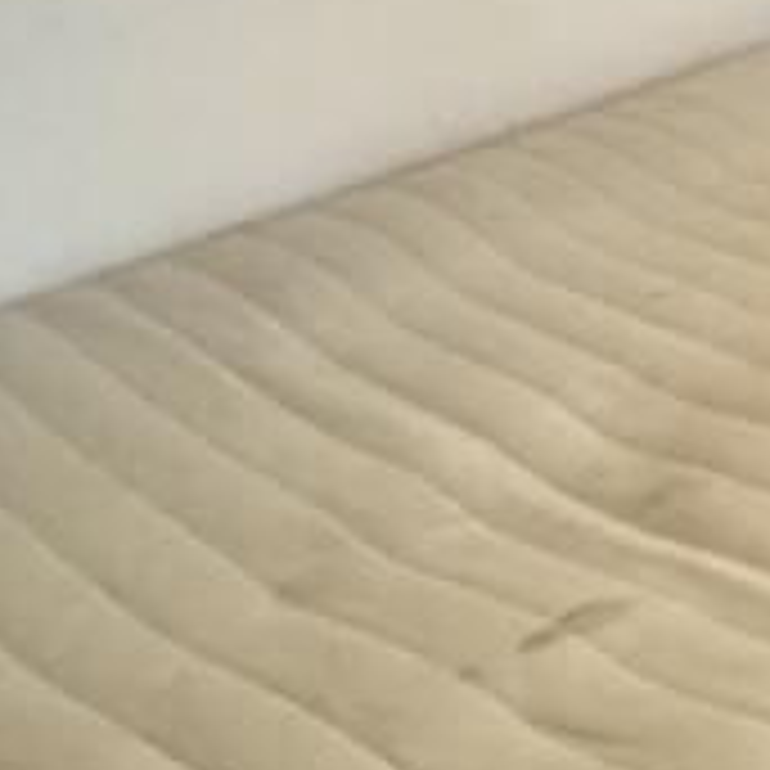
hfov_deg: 18.3
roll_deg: +0.5
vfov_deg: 20.3
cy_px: -356
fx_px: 1862
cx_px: 1396
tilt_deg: -4.1
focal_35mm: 74
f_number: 2.2
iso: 1000
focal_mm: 2.22
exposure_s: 1/50
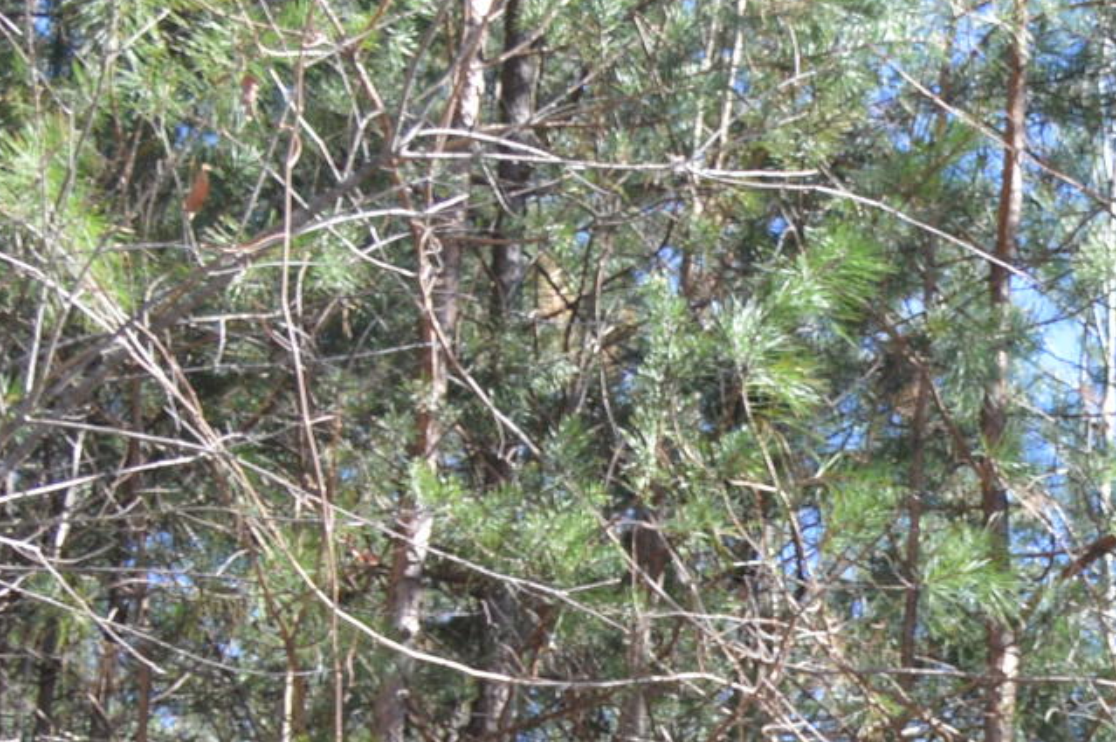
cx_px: 1900
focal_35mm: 169
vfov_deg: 7.8
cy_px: 1435
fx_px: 5235
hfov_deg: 11.4
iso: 200
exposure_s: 1/125
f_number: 5.6
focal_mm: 24
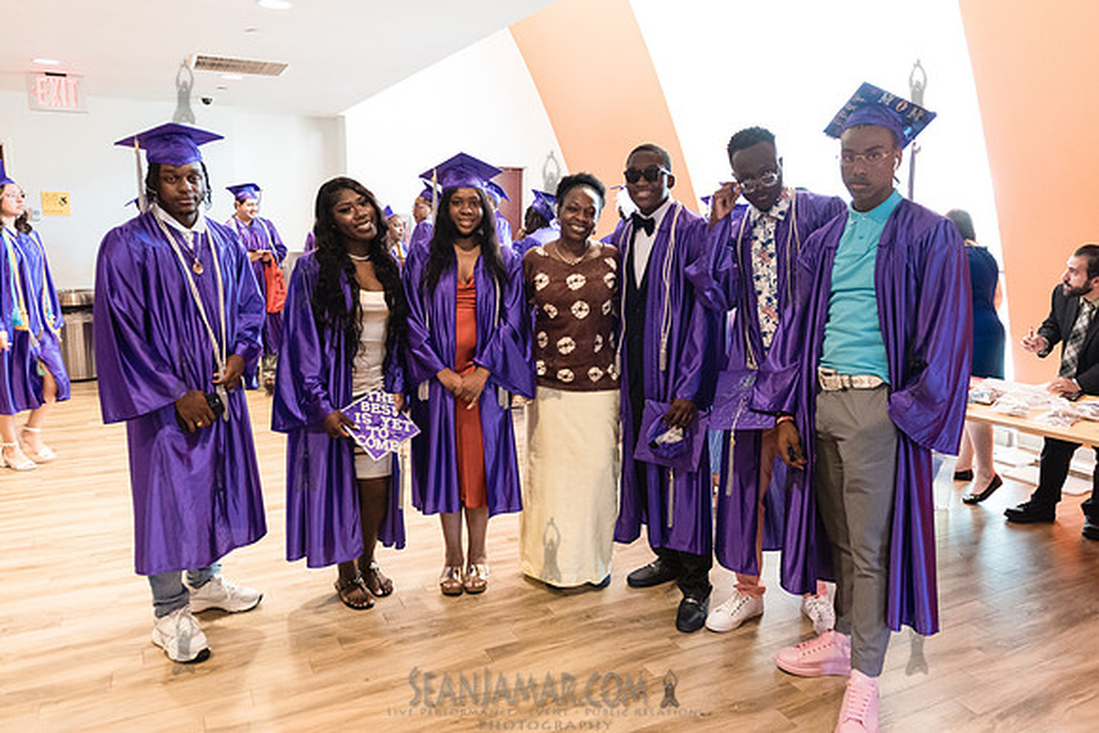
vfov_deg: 49.9
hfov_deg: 69.8
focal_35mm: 26
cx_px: 549
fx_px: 787
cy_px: 340
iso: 4000
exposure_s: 1/125
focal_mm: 24
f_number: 3.5
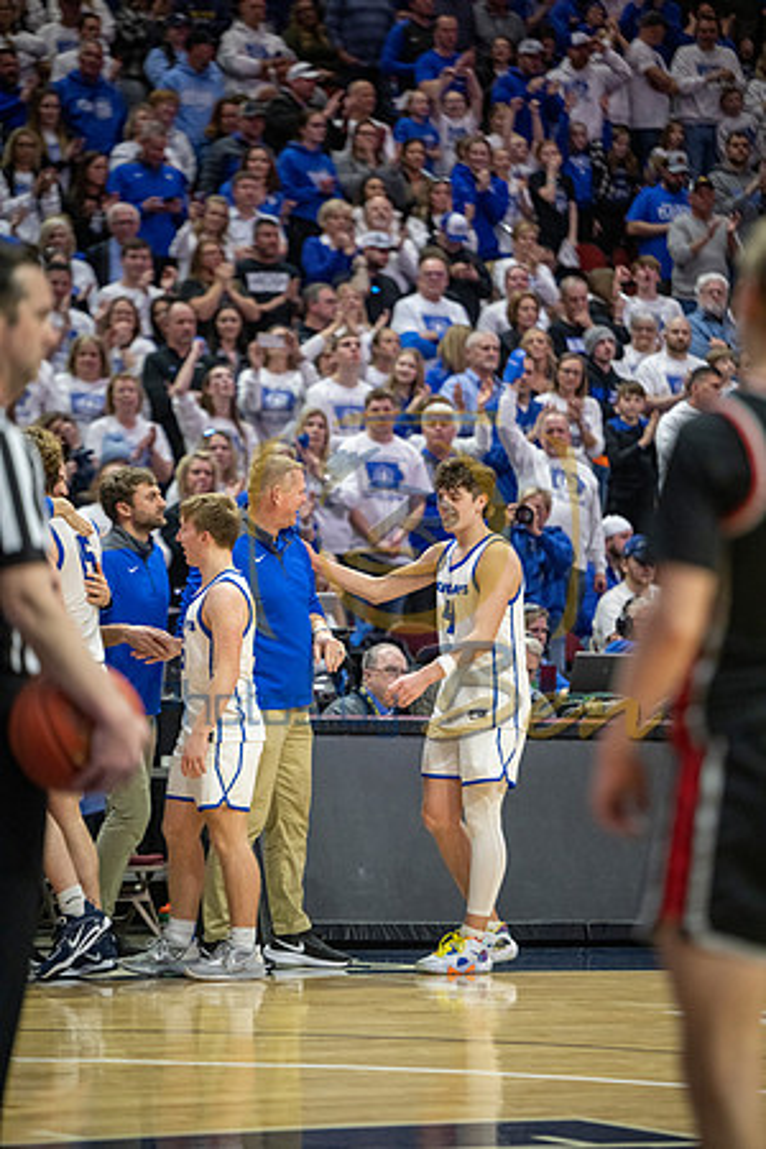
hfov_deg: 8.6
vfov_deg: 12.8
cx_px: 383
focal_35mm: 160
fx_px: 5106
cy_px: 574
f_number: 2.8
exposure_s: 1/1000
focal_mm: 160
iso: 2500
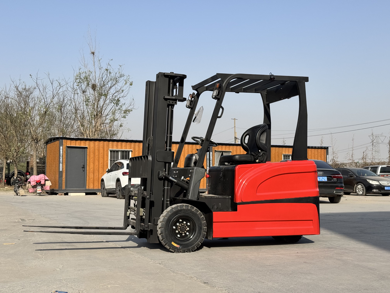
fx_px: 541
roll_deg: -0.1
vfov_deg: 30.3
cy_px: 146
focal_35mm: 48
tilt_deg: +3.4
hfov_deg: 39.7
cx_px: 195
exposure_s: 1/4049
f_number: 1.78
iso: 64
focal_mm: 6.76
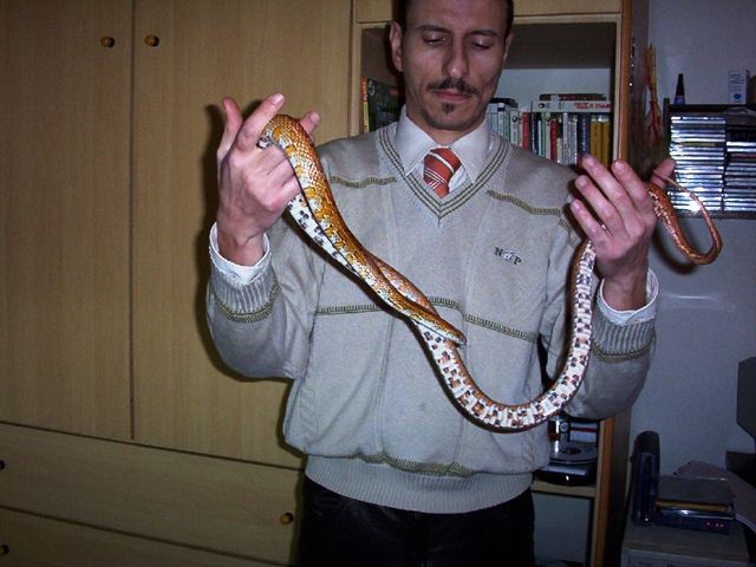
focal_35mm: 39
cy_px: 284
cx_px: 378
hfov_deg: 47.9
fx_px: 852
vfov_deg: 36.8
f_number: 4.5
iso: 140
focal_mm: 6
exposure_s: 1/30
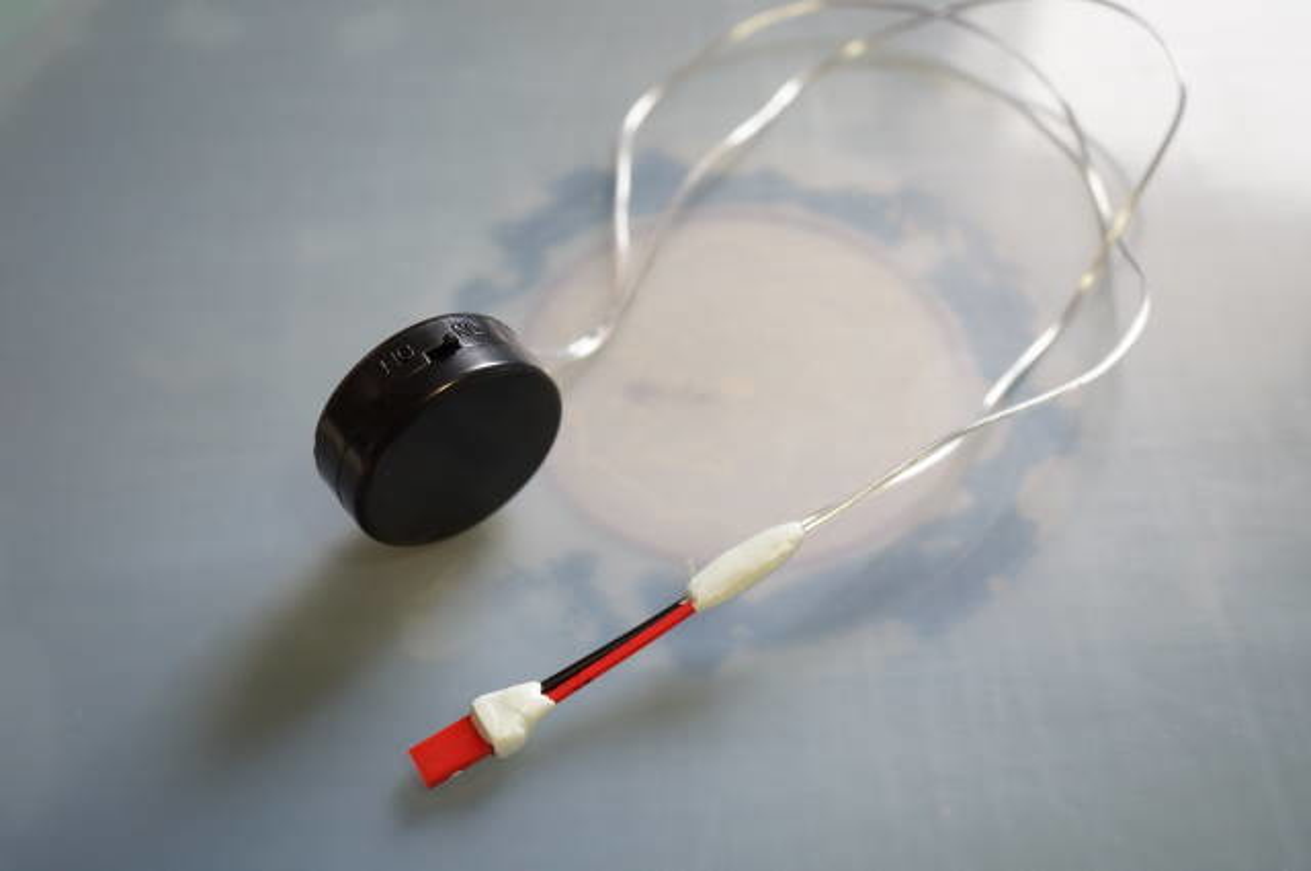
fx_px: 1637
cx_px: 656
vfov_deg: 29.8
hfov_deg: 43.7
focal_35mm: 45
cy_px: 436
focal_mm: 30
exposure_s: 1/60
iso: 640
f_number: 4
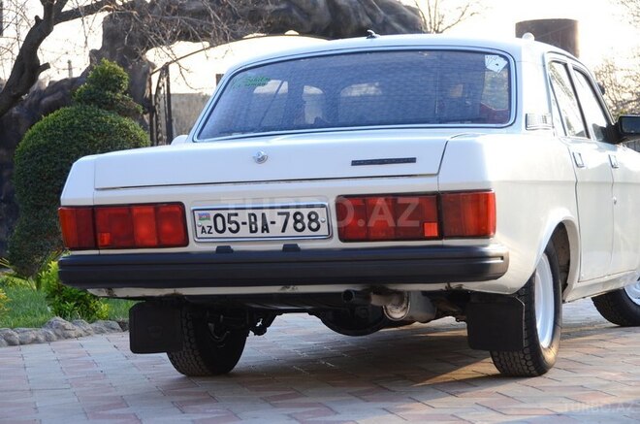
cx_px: 320
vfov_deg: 15.1
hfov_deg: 22.7
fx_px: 1597
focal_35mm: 90
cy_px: 212
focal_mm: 60
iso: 400
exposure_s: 1/400
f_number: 5
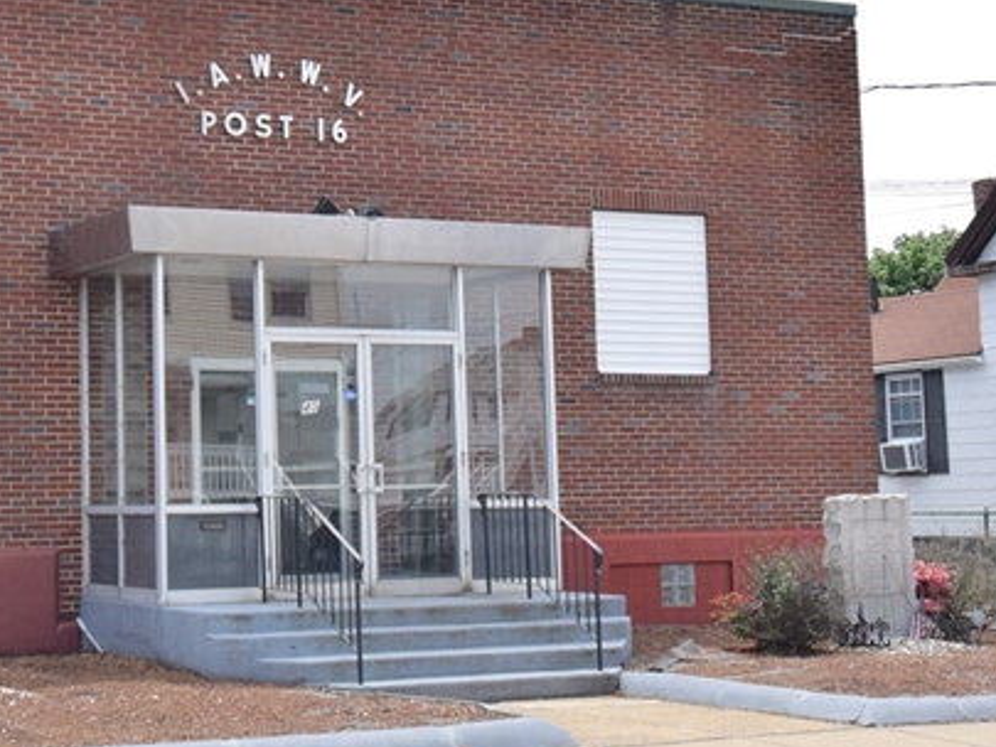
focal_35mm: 73
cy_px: 286
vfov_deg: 20.1
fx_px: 2101
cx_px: 177
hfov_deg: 26.1
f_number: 9
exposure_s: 1/640
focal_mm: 20
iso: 400
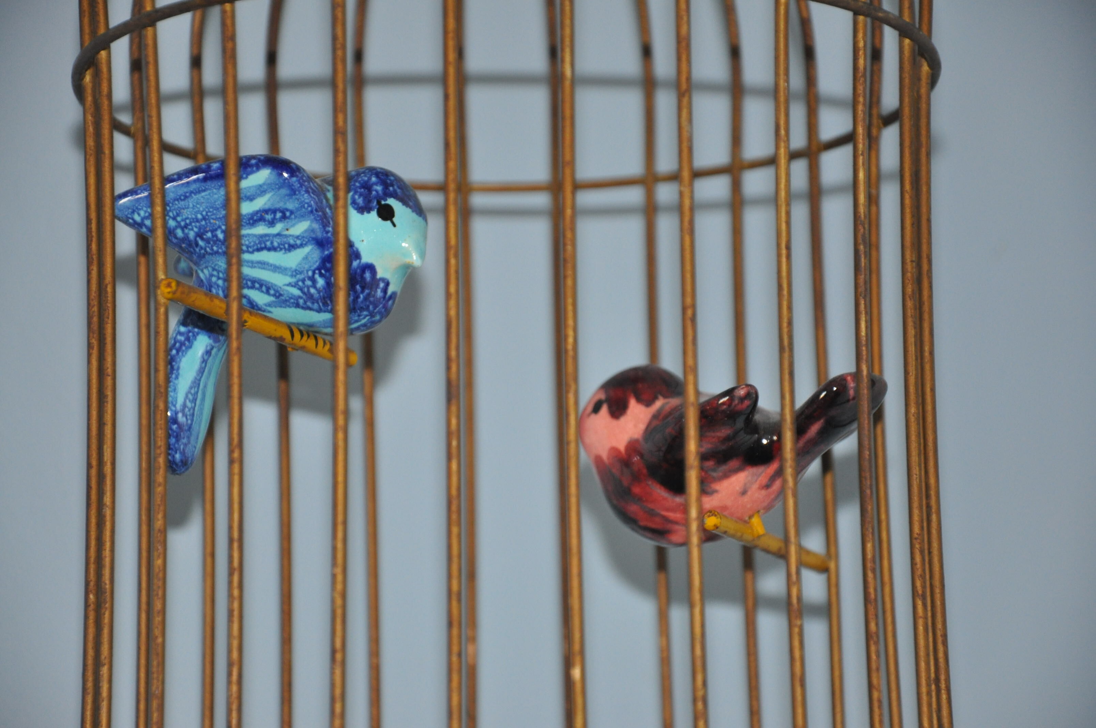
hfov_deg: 13.1
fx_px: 4789
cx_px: 548
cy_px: 364
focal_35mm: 158
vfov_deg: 8.7
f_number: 5.6
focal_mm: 105
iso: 800
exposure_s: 1/60
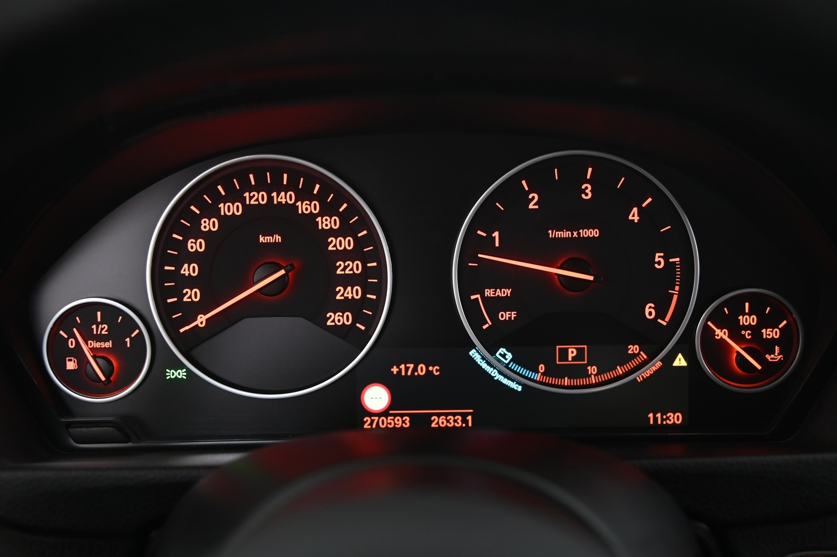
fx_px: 1045
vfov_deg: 29.8
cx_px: 420
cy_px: 277
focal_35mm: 45
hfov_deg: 43.6
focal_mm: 44
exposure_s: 1/15
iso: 2000
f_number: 4
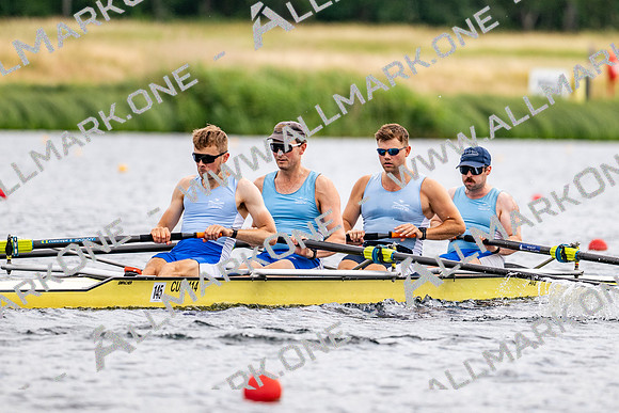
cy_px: 206
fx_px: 10324
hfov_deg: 3.4
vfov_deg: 2.3
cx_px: 310
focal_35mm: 600
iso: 280
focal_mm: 400
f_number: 4.5
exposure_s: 1/2500
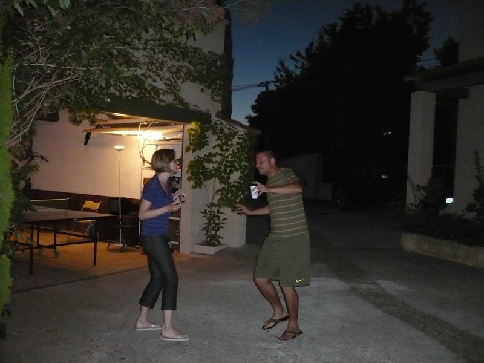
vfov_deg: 40.7
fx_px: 489
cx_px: 242
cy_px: 182
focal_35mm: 35
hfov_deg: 52.6
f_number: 2.8
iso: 640
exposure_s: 1/30
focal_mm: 5.8
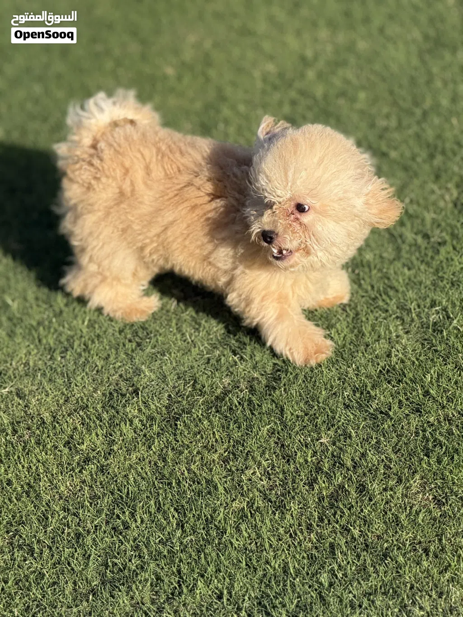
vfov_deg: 16.4
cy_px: 308
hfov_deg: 12.3
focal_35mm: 120
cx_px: 232
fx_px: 2140
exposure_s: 1/938
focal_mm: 15.66
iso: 50
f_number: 2.8
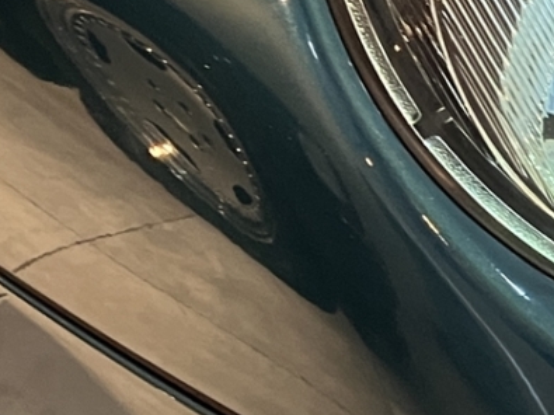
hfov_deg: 20.9
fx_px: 1360
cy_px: 24
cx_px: 719
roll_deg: +3.3
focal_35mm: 85
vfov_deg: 17.1
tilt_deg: -36.4
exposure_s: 1/50
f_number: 1.8
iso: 160
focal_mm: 3.99
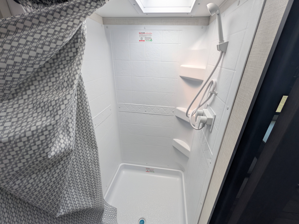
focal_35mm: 13
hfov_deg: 106.1
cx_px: 156
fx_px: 112
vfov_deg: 89.9
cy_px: 112
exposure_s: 1/408
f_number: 1.7
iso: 50
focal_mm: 2.02
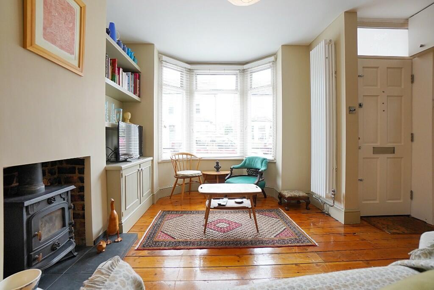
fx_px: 181
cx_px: 217
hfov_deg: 100.4
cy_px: 145
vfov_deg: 77.3
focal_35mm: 15
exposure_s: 1/60
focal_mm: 10
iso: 400
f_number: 5.6
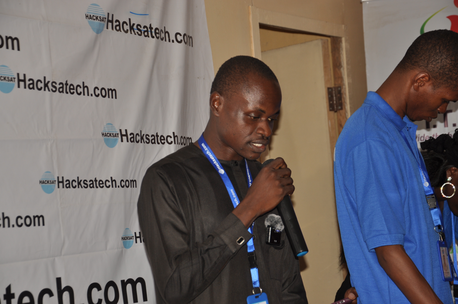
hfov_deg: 20.6
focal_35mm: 99
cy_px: 152
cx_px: 229
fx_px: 1258
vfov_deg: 13.8
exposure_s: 1/60
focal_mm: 66
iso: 200
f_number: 5.3
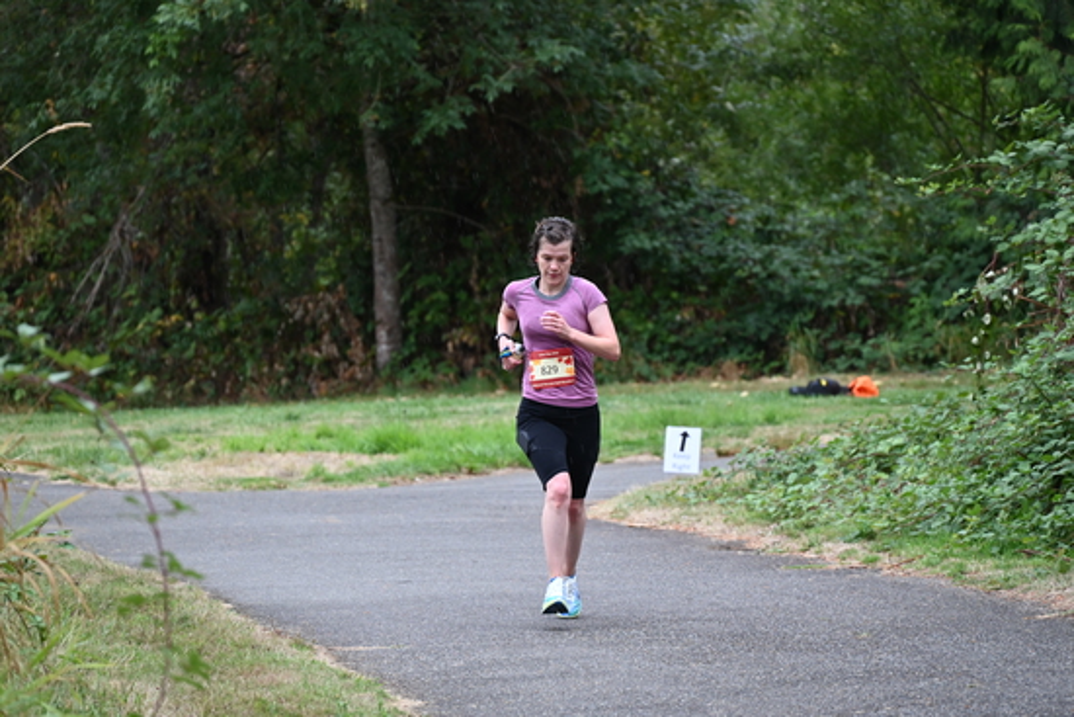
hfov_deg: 10.3
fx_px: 5968
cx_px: 537
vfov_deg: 6.9
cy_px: 358
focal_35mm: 200
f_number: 6.3
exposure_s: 1/250
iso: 1000
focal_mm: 200
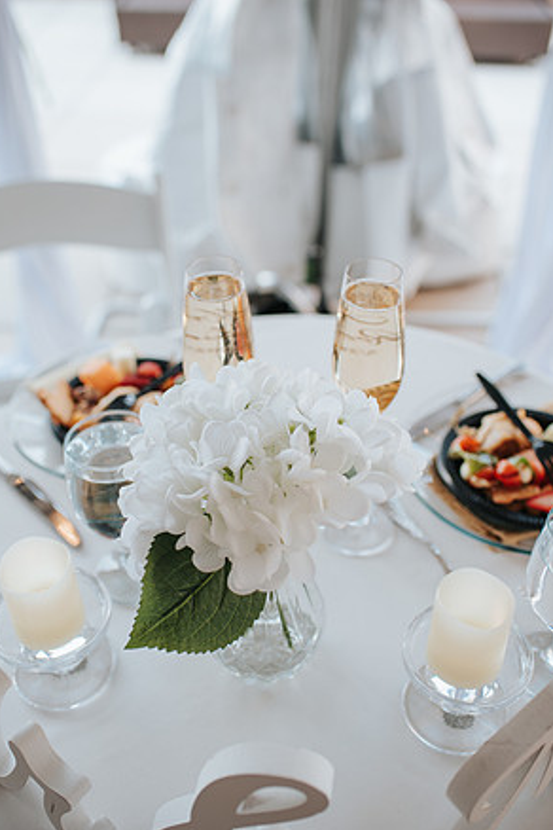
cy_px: 409
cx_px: 273
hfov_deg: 36.9
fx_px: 829
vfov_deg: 53.1
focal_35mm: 36
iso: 100
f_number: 2.8
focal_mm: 35
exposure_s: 1/200
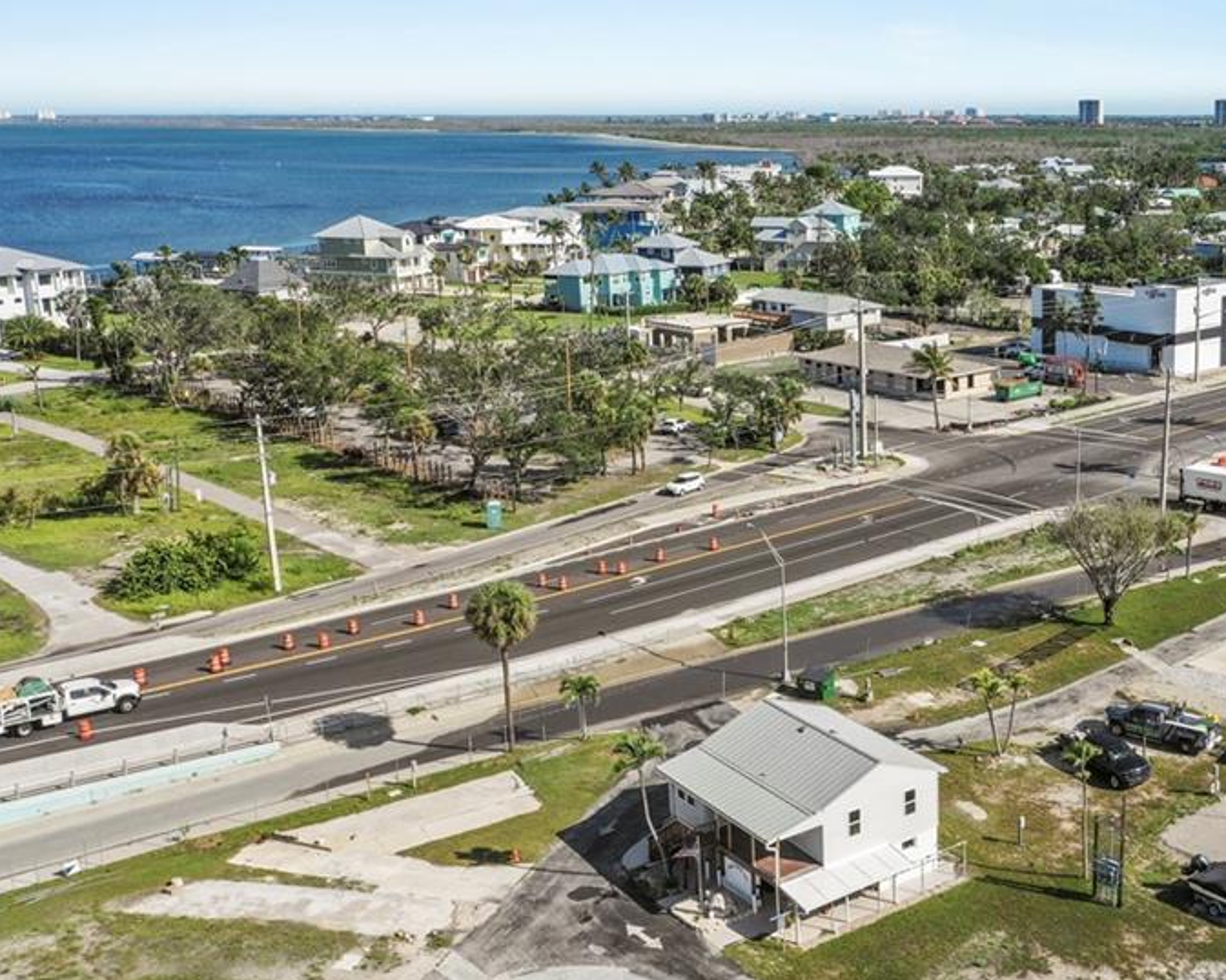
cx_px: 900
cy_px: 444
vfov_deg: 37.3
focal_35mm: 40
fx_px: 1451
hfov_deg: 44.5
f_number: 6.3
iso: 100
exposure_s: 1/500
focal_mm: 10.26
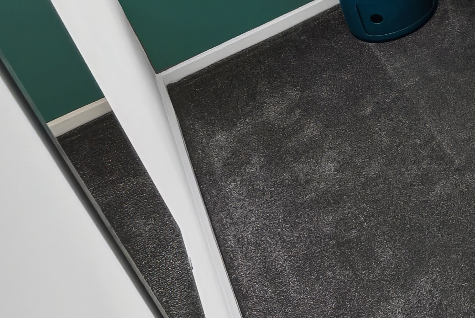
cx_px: 713
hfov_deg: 25.9
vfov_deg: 19.9
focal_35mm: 57
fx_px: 753
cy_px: -184
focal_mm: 14
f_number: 8
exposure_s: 1/20
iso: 400
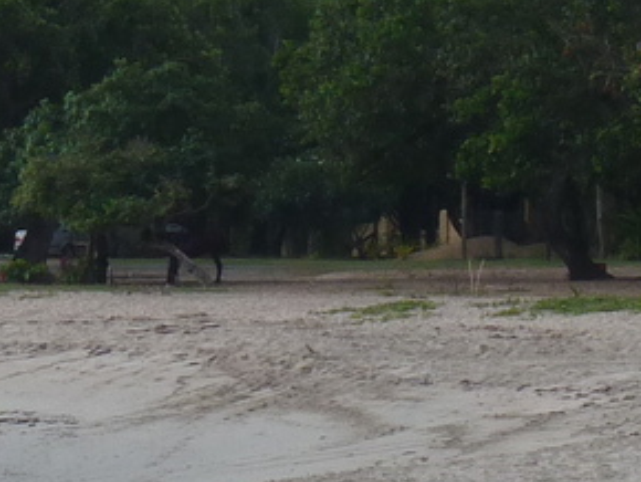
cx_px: -259
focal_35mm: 529
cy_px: 453
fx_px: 9804
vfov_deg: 2.8
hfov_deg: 3.7
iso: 80
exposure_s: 1/500
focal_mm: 15.8
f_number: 5
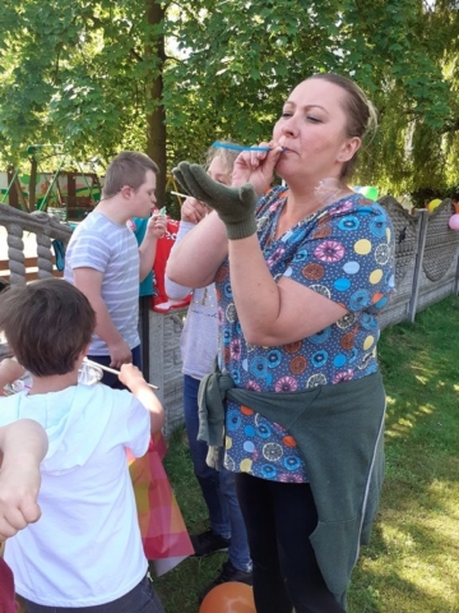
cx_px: 230
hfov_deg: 51.4
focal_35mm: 27
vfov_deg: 65.3
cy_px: 306
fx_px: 477
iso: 40
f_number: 1.9
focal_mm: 3.6
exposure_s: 1/155
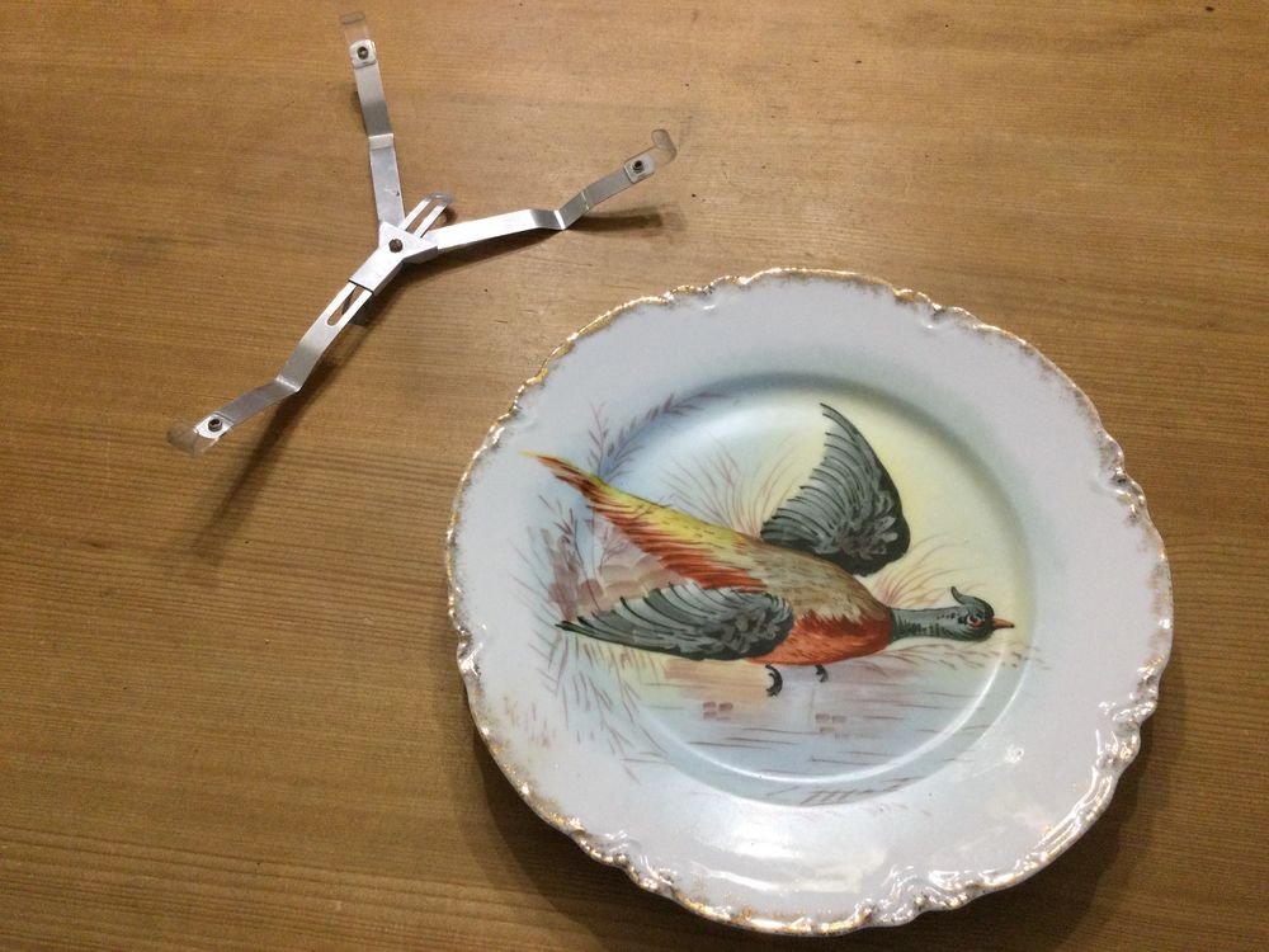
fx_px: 1136
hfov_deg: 58.4
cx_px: 634
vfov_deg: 45.4
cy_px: 476
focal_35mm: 31
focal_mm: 3.3
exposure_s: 1/33
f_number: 2.4
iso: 125
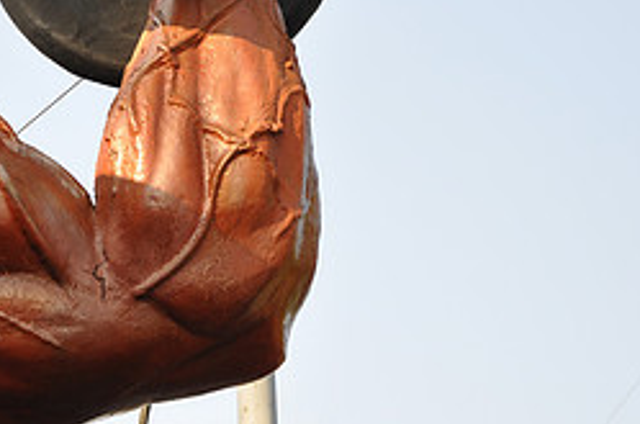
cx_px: 77
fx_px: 2981
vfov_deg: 8.1
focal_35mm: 168
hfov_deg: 12.2
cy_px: 14
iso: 200
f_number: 7.1
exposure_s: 1/50
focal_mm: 48
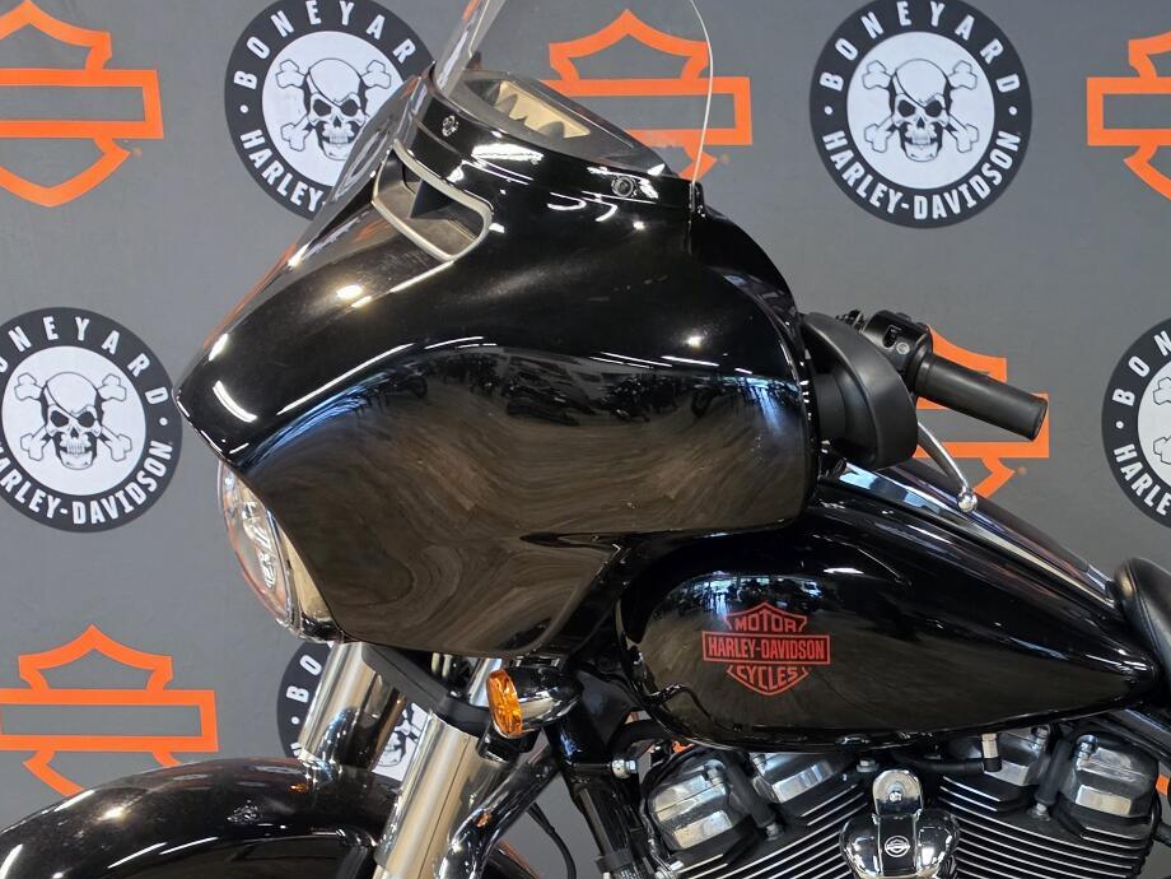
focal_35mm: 50
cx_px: 1151
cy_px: 934
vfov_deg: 27.0
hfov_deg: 34.9
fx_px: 1691
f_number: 1.4
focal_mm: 6.5
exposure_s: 1/120
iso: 800
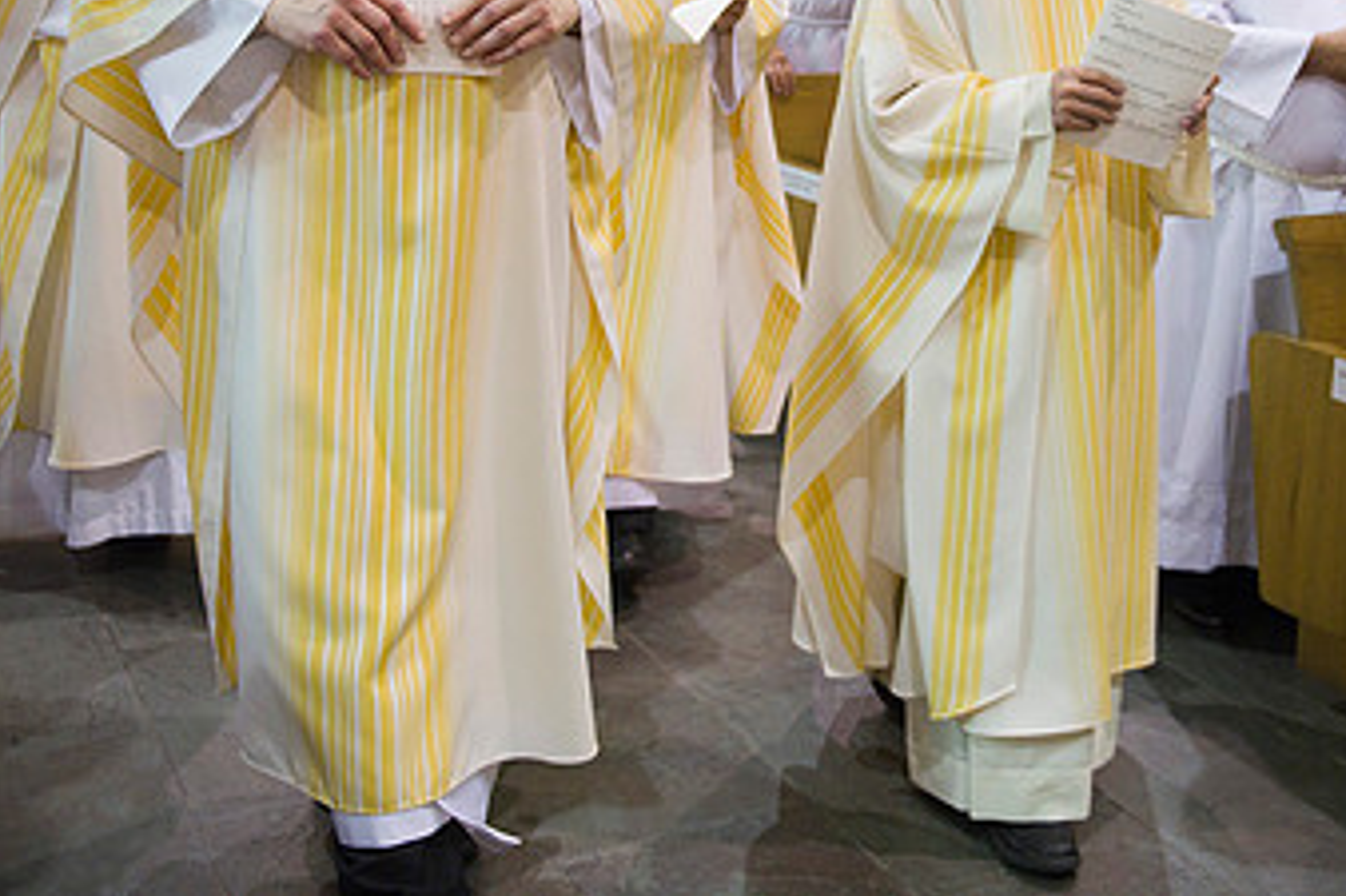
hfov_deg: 40.9
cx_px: 832
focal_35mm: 48
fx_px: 1794
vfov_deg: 27.3
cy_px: 131
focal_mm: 28
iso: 2000
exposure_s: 1/250
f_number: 2.8
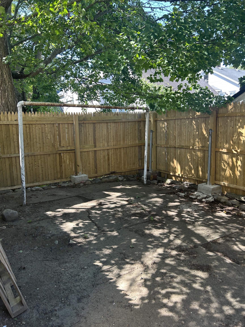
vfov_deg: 67.3
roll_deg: +2.2
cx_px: 122
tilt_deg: -10.3
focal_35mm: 26
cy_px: 164
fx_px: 245
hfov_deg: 53.1
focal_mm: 5.7
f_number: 1.5
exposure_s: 1/185
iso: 40
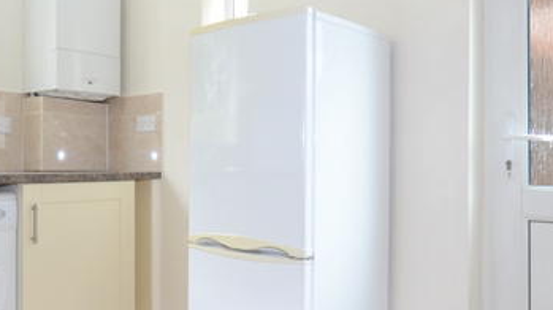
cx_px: 233
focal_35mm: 36
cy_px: 152
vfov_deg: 32.8
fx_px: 528
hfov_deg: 55.1
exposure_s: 1/60
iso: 320
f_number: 4
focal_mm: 10
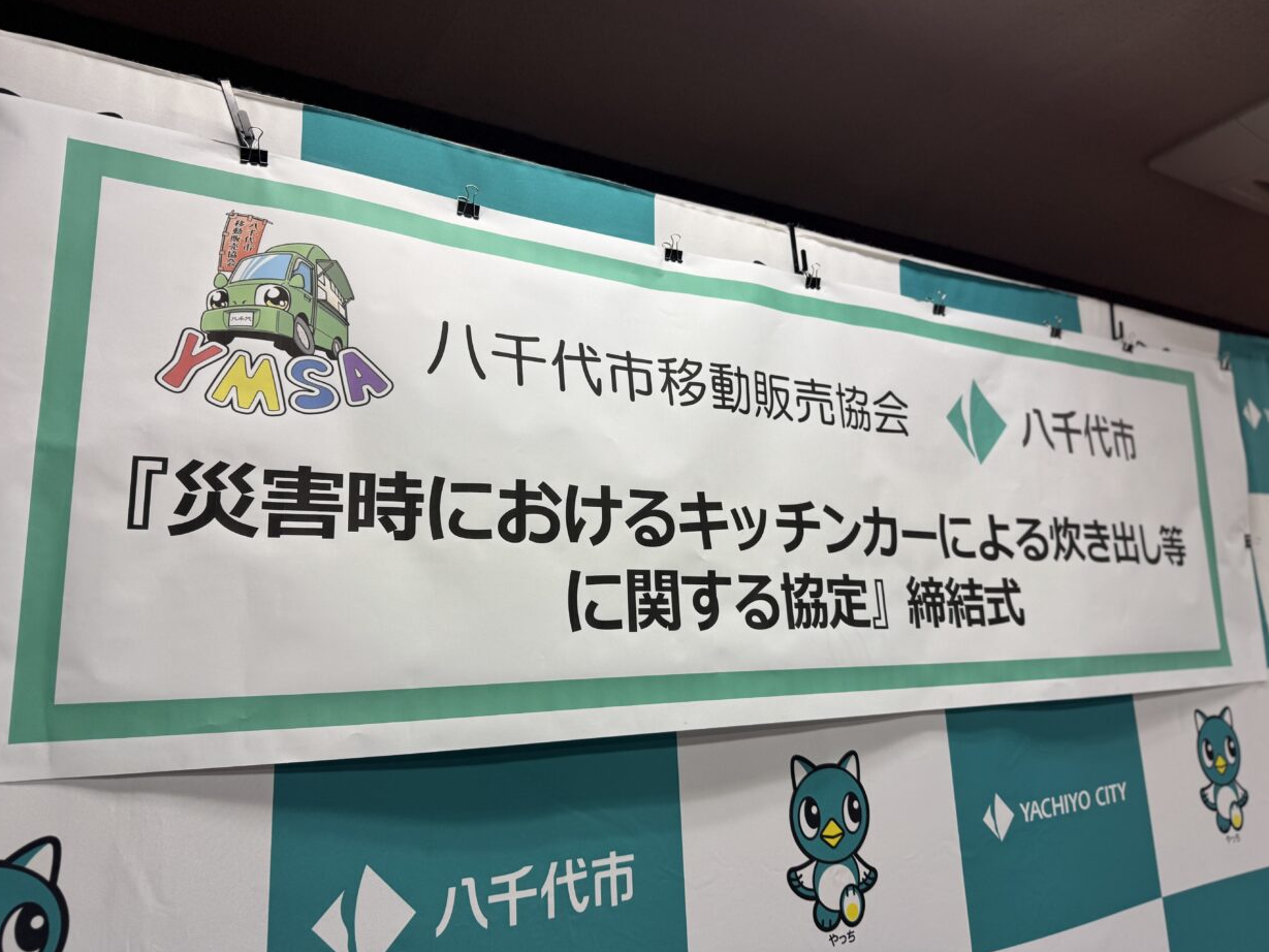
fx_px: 917
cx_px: 635
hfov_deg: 69.4
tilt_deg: +12.8
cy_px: 458
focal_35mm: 25
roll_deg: +2.9
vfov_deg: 54.9
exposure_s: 1/200
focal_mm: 6.76
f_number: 1.78
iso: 64
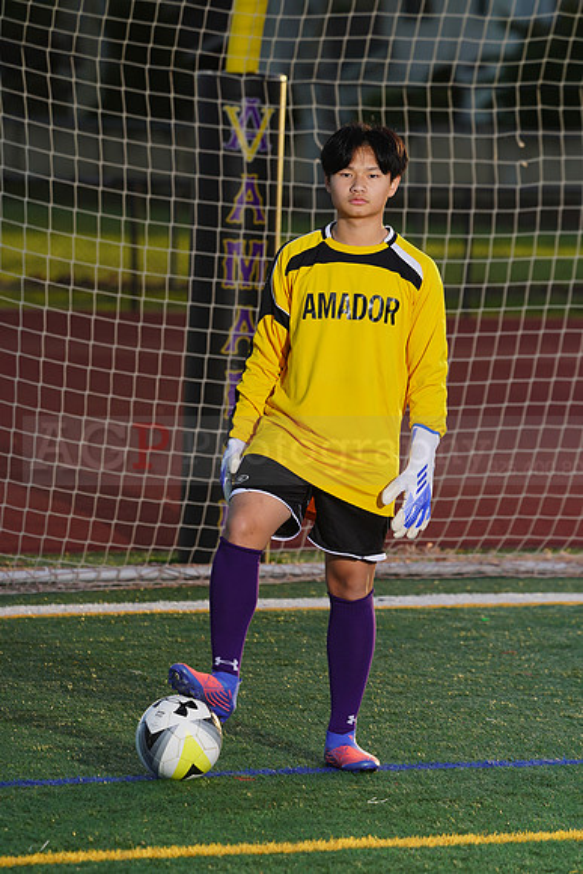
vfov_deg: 8.2
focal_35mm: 250
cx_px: 292
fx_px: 6069
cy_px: 437
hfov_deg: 5.5
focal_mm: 250
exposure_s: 1/200
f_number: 7.1
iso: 100
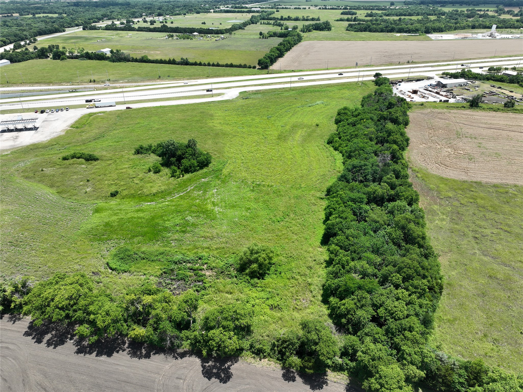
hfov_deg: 71.6
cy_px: 196
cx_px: 262
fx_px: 362
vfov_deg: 56.8
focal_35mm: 24
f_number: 2.8
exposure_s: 1/1250
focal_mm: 12.29
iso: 100
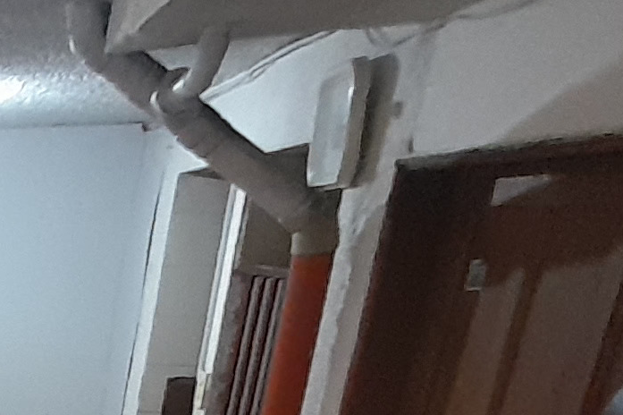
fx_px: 865
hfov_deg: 28.1
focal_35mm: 50
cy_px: 578
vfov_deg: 23.1
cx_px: -287
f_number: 2.2
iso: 320
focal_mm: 1.13
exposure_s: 1/24
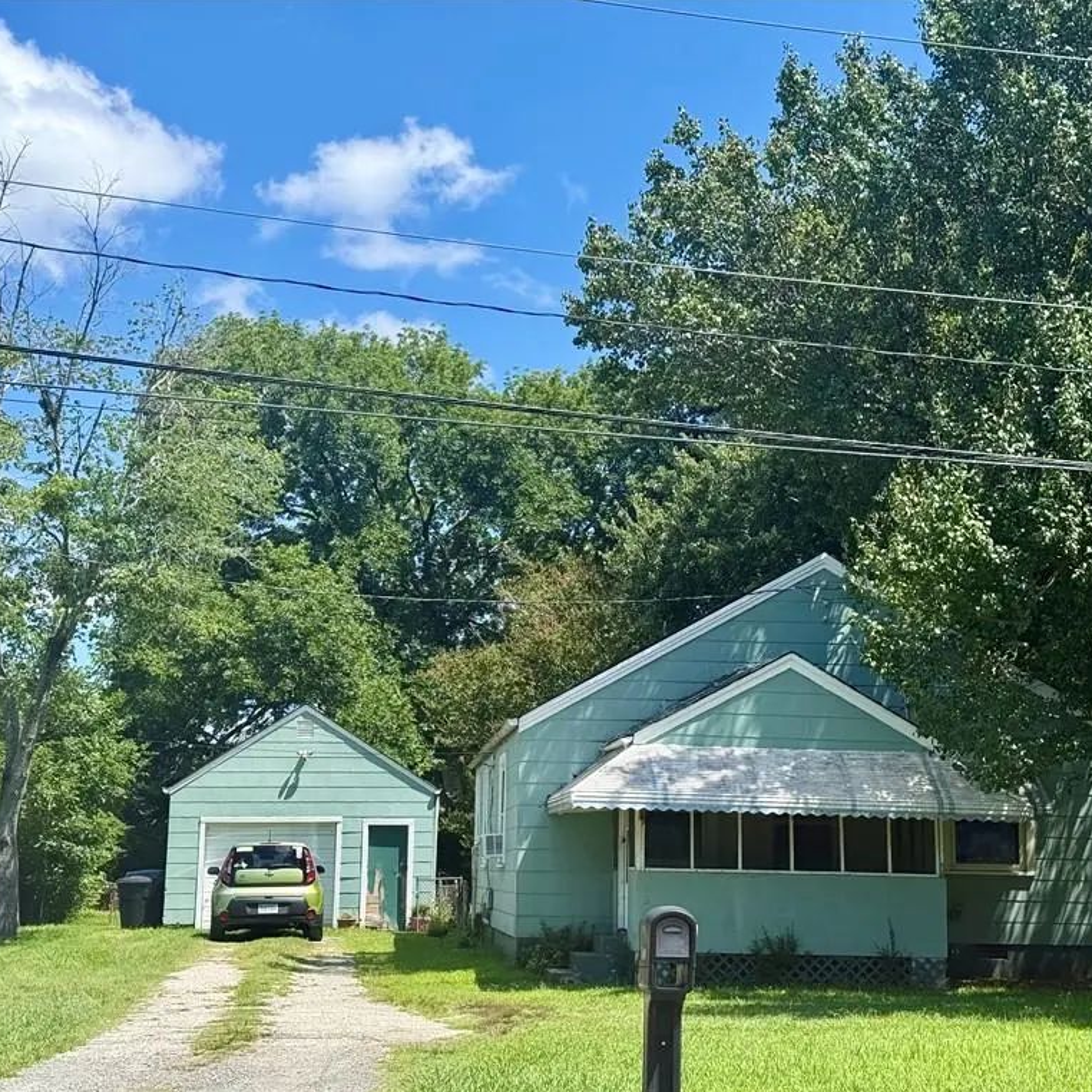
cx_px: 629
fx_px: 2034
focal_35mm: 57
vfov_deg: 30.0
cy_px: 547
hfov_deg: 30.0
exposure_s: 1/3378
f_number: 1.78
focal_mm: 6.76
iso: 100
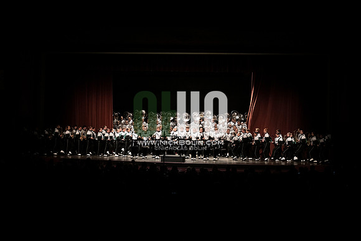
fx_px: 461
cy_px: 120
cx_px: 180
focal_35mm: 46
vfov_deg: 29.3
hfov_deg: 42.7
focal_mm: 46
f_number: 4
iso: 4000
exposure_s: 1/500
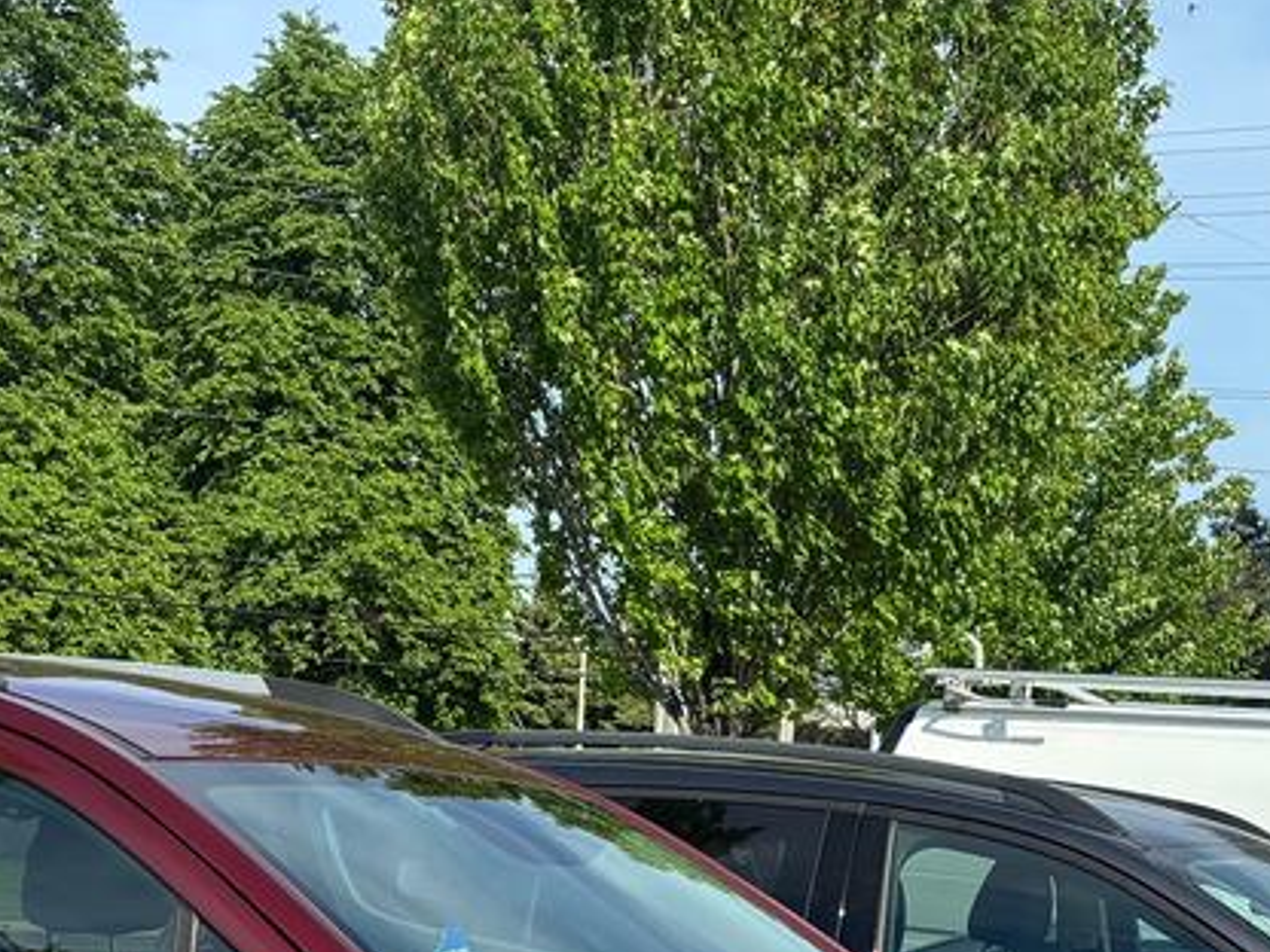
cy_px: 1291
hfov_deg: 24.4
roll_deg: -4.0
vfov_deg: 17.2
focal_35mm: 80
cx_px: 580
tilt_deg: -9.0
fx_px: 2935
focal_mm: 5.96
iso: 50
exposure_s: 1/2398
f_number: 1.6
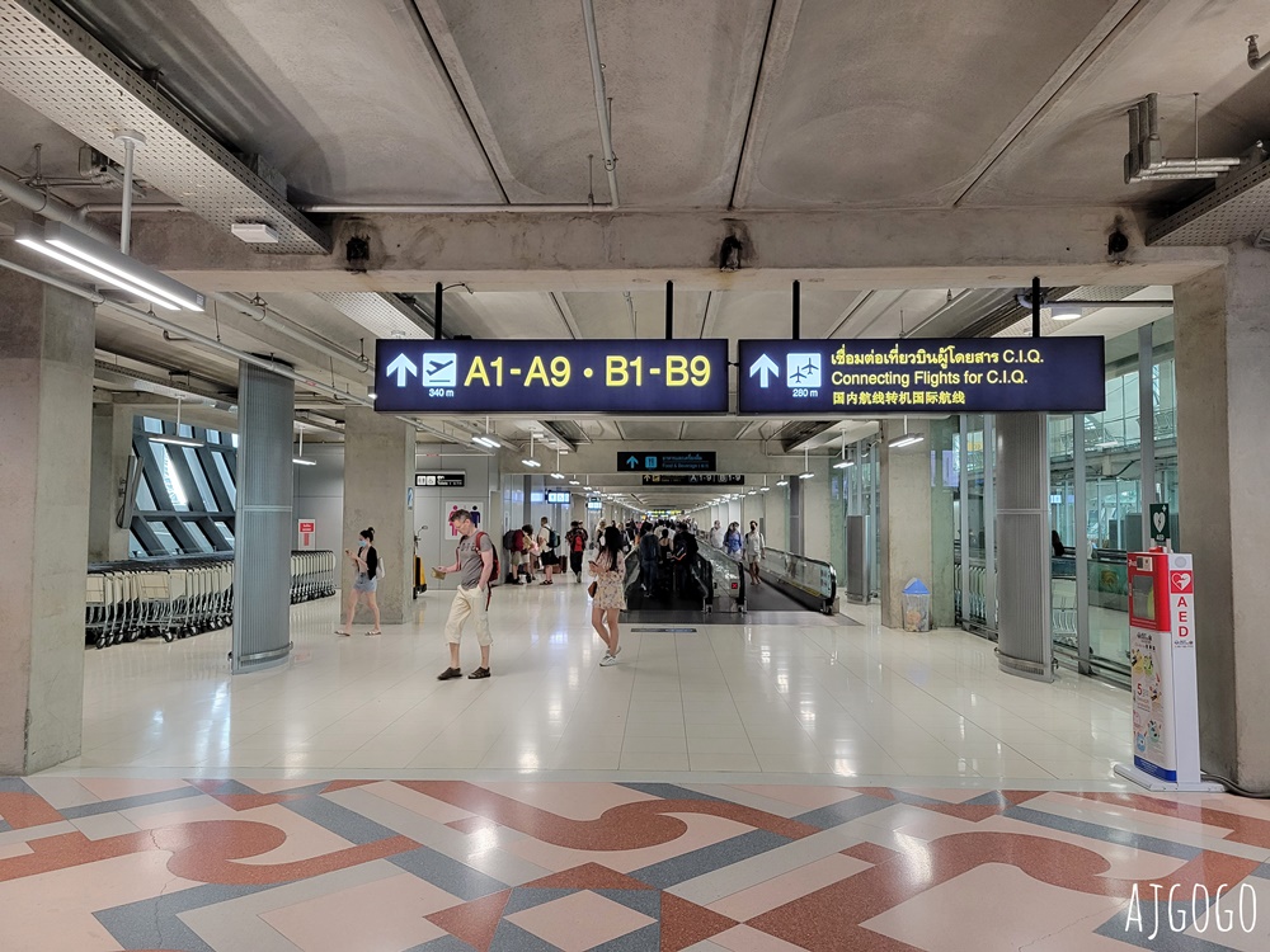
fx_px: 954
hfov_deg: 67.3
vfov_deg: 53.1
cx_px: 635
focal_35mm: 26
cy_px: 476
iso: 320
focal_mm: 5.4
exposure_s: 1/120
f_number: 1.8
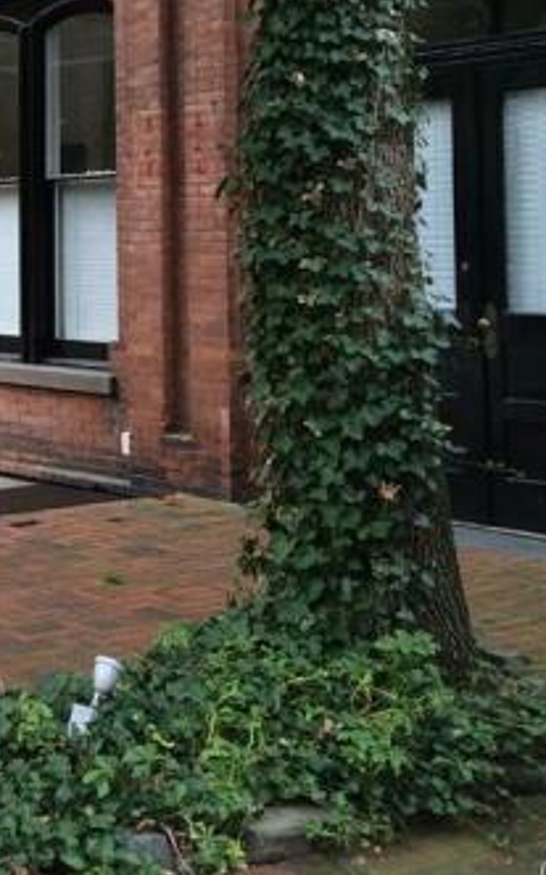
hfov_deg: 17.3
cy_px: 184
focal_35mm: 69
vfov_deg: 29.2
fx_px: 1646
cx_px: -222
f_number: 2.2
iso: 50
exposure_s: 1/60
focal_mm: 4.12
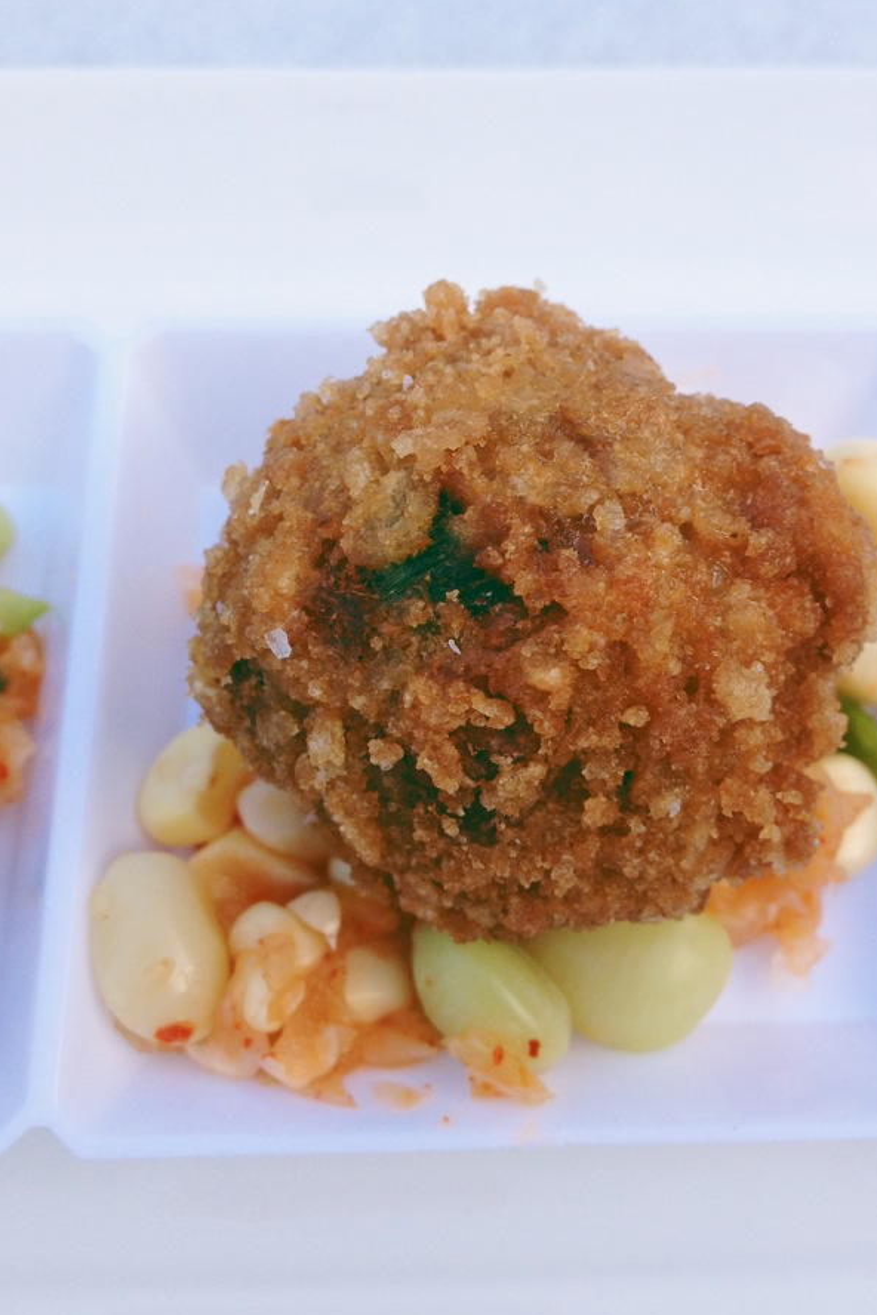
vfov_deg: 46.4
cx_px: 520
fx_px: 1535
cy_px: 660
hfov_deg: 31.8
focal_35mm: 42
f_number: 2.4
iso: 64
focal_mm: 4.28
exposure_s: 1/167
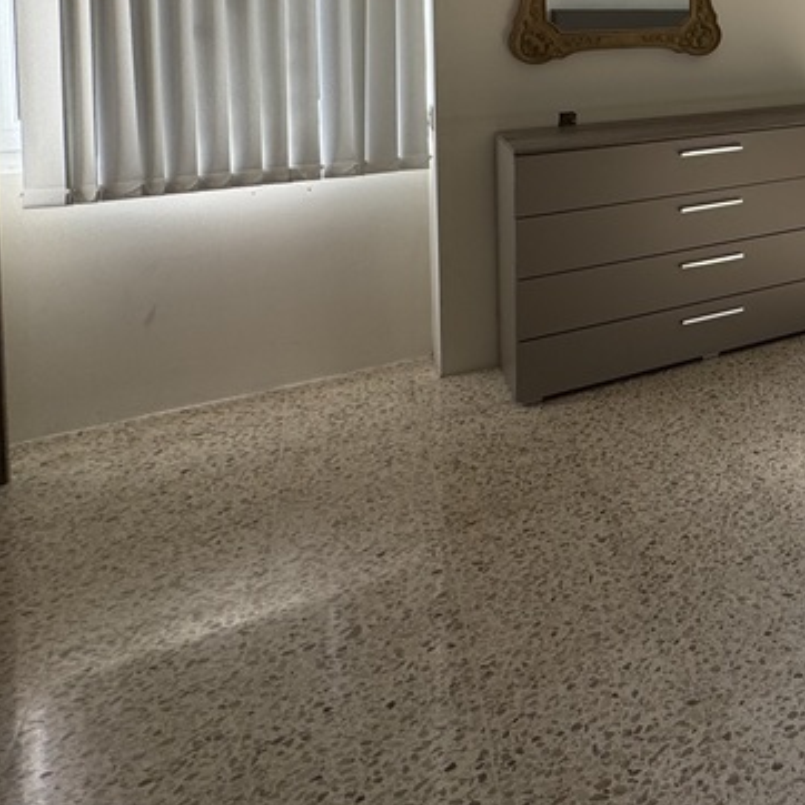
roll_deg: -0.9
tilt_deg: -2.0
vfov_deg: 41.5
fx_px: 921
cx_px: 1081
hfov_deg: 32.9
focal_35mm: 35
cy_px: 11
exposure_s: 1/280
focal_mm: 2.22
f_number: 2.2
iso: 40
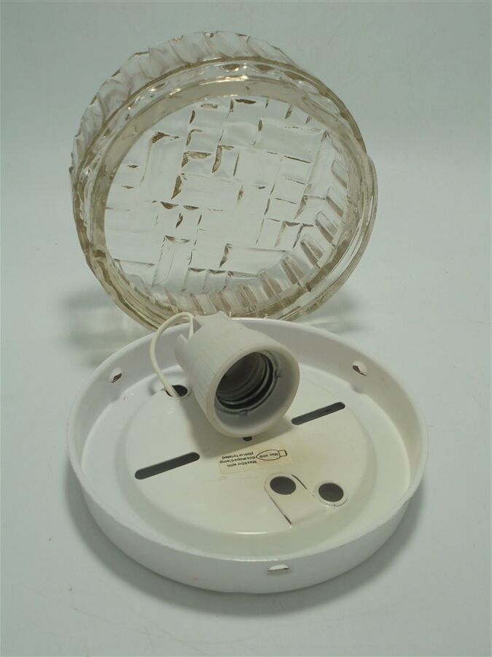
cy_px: 328
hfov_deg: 41.8
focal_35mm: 34
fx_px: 644
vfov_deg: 54.0
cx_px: 246
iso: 100
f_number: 4
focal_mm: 6.1
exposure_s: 1/125
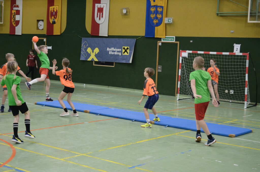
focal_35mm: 60
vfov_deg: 22.5
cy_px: 86
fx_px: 432
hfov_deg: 33.5
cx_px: 130
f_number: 5.3
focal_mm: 40
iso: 1600
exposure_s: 1/320
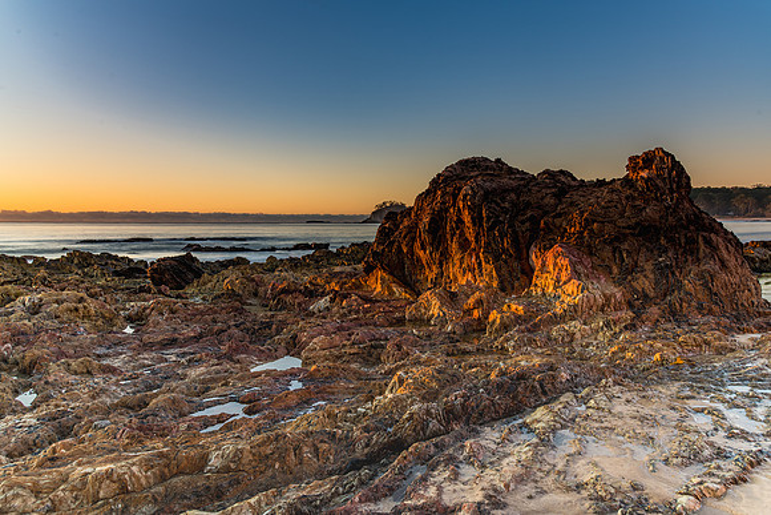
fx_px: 514
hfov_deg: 73.7
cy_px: 258
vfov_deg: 53.2
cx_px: 386
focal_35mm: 24
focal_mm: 24
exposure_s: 4
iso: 100
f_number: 10
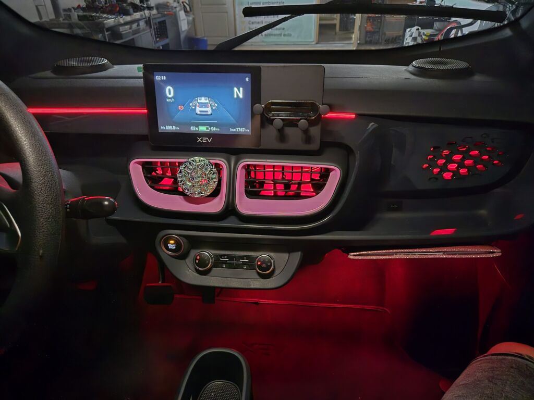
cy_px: 200
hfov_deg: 73.9
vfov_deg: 58.9
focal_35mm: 23
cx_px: 267
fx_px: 355
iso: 2500
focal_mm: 5.4
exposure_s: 1/100
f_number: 1.8
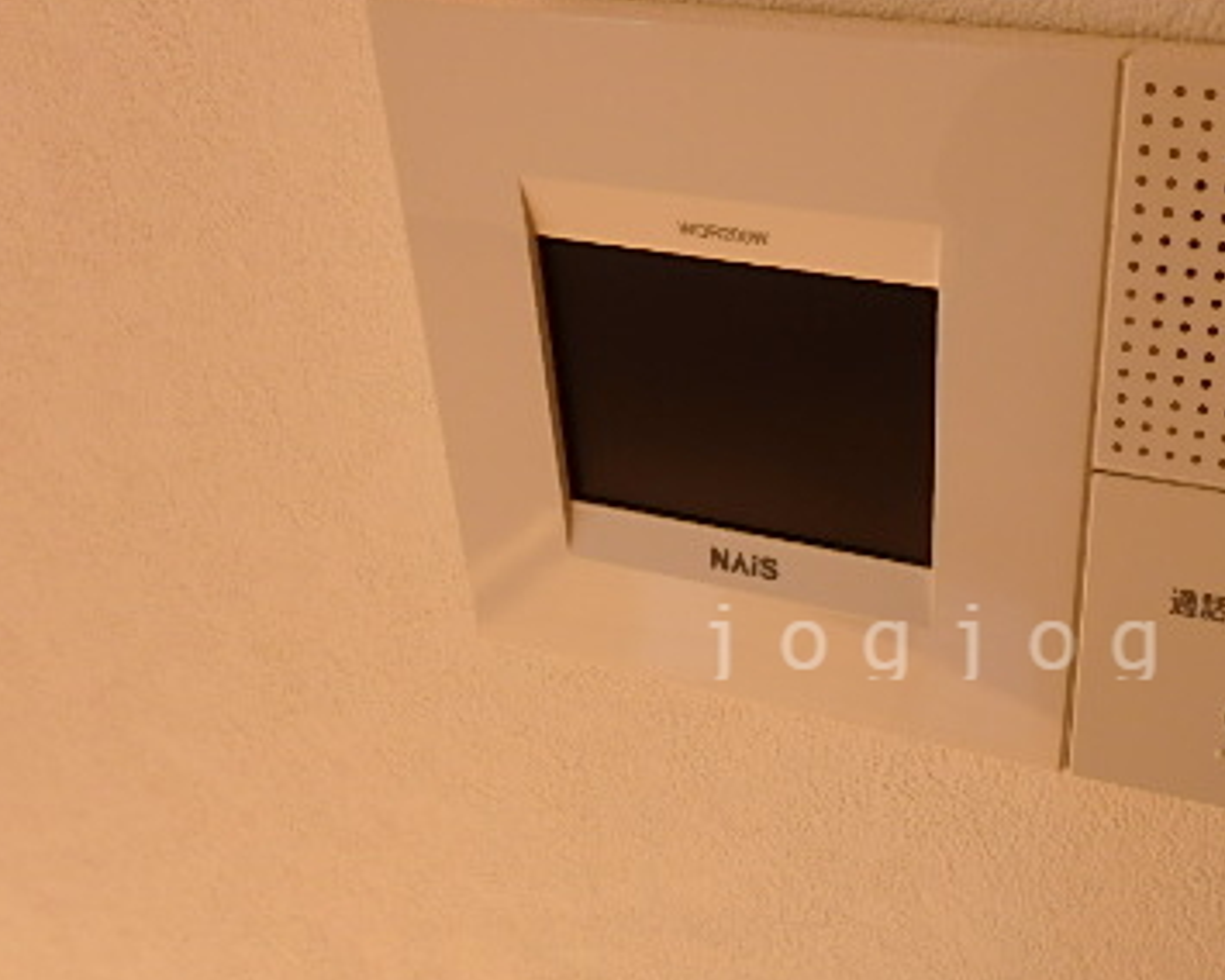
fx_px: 1341
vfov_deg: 39.7
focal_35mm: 37
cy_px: 638
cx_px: 939
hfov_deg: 47.0
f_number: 3.5
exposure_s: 1/60
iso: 125
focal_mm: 3.7
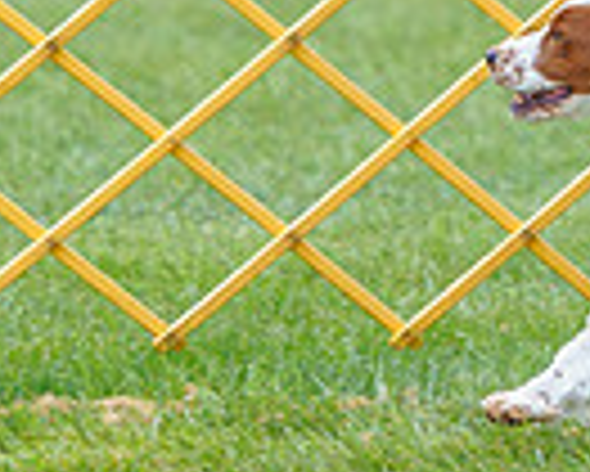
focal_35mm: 967
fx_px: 16898
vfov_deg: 1.6
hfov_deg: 2.0
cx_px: 507
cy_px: -220
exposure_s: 1/640
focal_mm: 200
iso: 640
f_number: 2.8
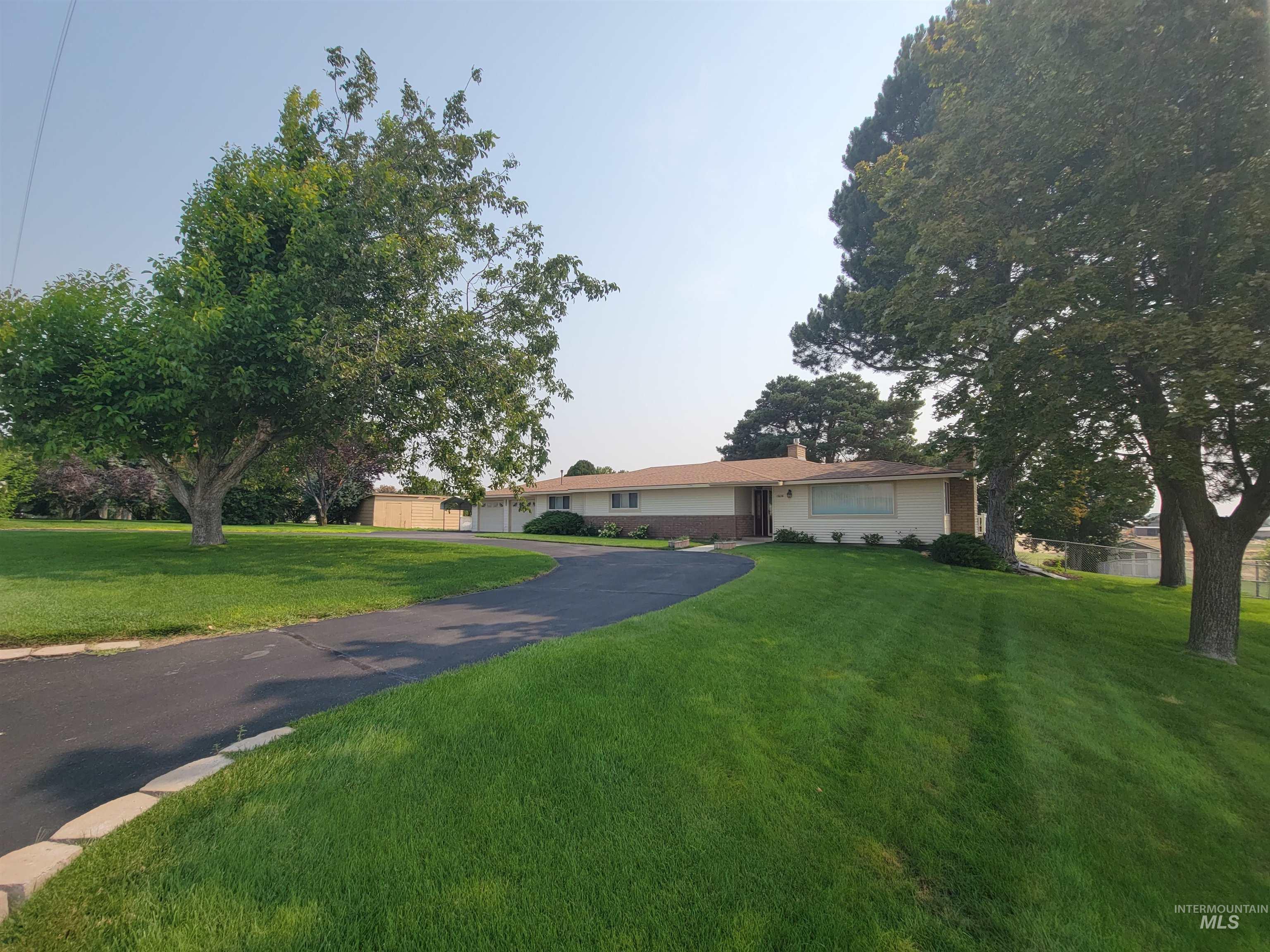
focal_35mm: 13
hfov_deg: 106.2
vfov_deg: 89.9
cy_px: 476
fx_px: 477
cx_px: 635
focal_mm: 2.2
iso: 50
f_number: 2.2
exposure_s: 1/1746
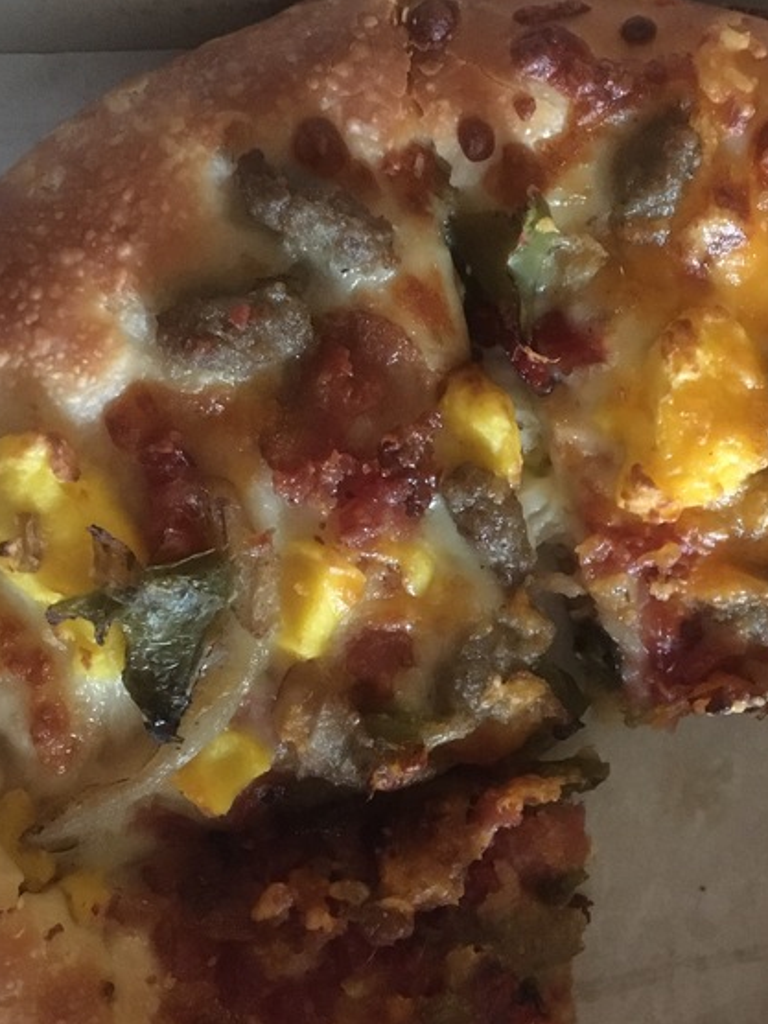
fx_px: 1420
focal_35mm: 48
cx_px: 512
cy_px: 593
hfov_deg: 30.0
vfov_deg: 39.6
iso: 320
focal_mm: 4.15
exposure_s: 1/15
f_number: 2.2
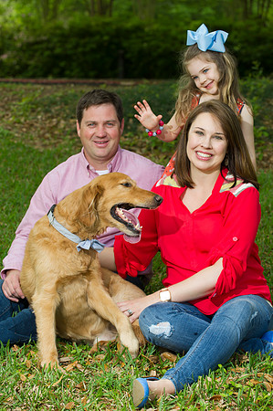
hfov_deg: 13.0
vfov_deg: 19.5
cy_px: 206
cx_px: 136
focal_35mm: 105
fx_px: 1197
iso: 400
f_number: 5.6
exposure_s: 1/160
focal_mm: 105
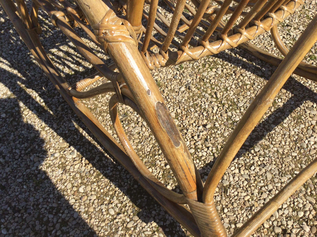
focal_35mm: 31
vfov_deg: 45.4
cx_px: 158
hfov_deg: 58.4
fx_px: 284
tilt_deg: -55.0
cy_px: 118
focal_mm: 3.3
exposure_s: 1/1199
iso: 25
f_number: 2.4
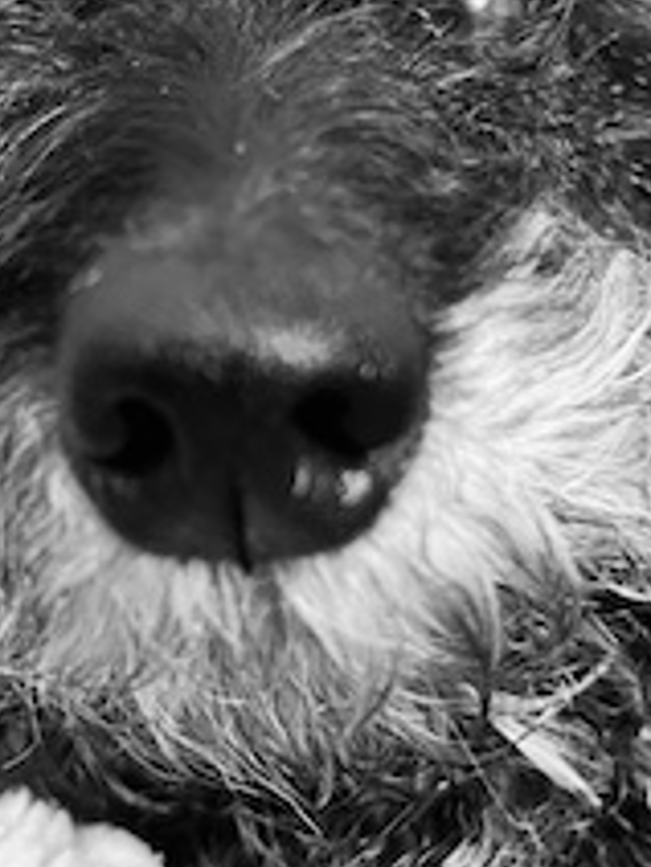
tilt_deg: -12.5
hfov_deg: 29.5
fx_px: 1229
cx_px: 221
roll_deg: -0.7
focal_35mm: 49
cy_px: 331
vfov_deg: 38.7
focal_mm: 5.1
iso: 500
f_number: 1.6
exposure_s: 1/57
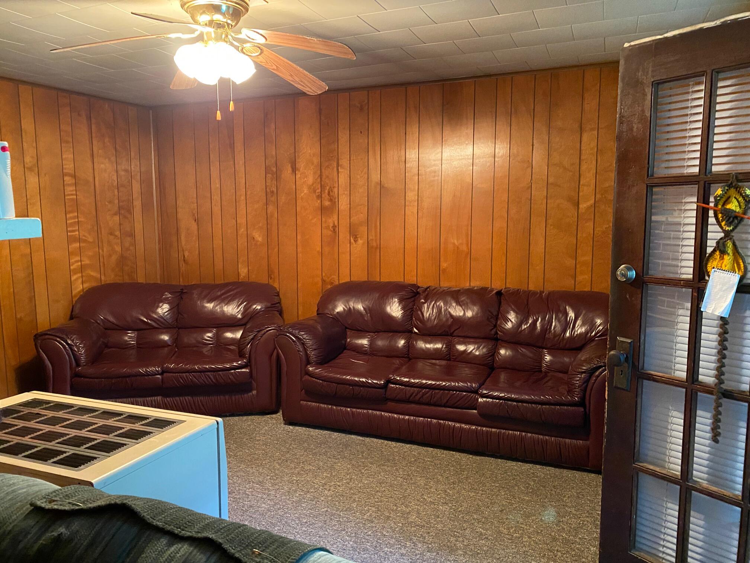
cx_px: 375
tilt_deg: -5.6
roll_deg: -0.5
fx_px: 563
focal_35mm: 26
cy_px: 282
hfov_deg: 67.3
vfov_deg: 53.1
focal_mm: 4.25
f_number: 1.8
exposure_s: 1/30
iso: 640
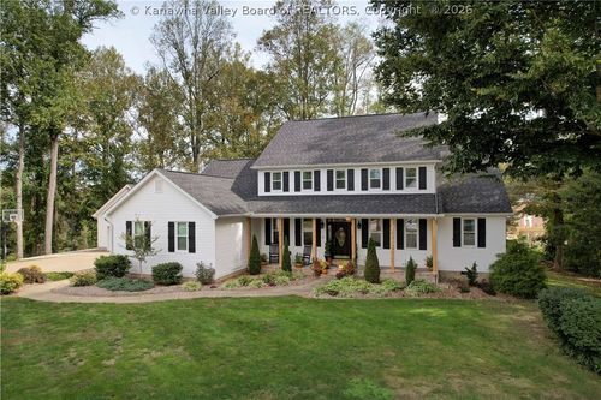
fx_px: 367
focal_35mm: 22
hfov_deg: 78.6
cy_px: 200
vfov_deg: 57.2
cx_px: 300
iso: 100
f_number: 2.8
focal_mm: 8.4
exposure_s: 1/1250
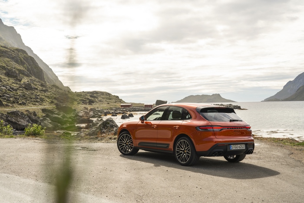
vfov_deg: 27.0
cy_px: 102
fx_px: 422
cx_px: 152
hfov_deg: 39.6
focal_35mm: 50
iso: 50
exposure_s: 1/160
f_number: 5.6
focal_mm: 50
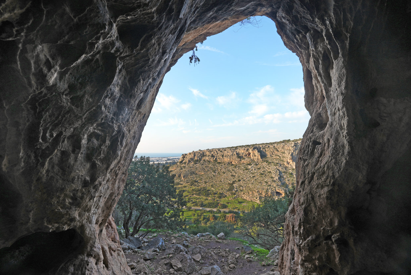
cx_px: 206
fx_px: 183
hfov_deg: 96.7
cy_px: 138
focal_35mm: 16
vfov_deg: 73.8
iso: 80
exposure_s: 1/30
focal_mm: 16
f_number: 9
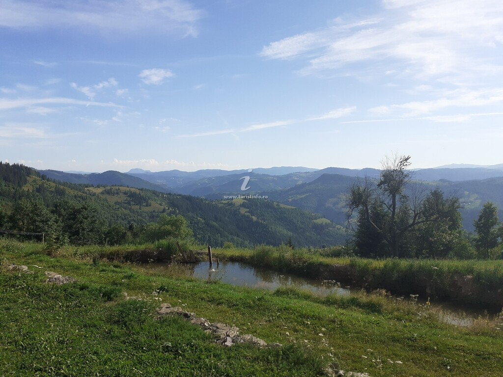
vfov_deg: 51.4
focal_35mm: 27
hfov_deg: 65.3
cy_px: 188
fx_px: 392
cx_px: 252
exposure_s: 1/2092
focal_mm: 3.6
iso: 40
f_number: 1.9
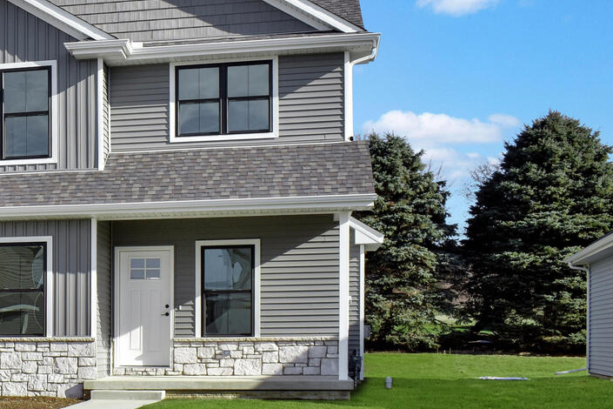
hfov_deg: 29.5
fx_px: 1056
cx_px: -46
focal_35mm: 62
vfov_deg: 21.8
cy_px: 119
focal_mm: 18
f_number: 7.1
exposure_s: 1/500
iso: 125
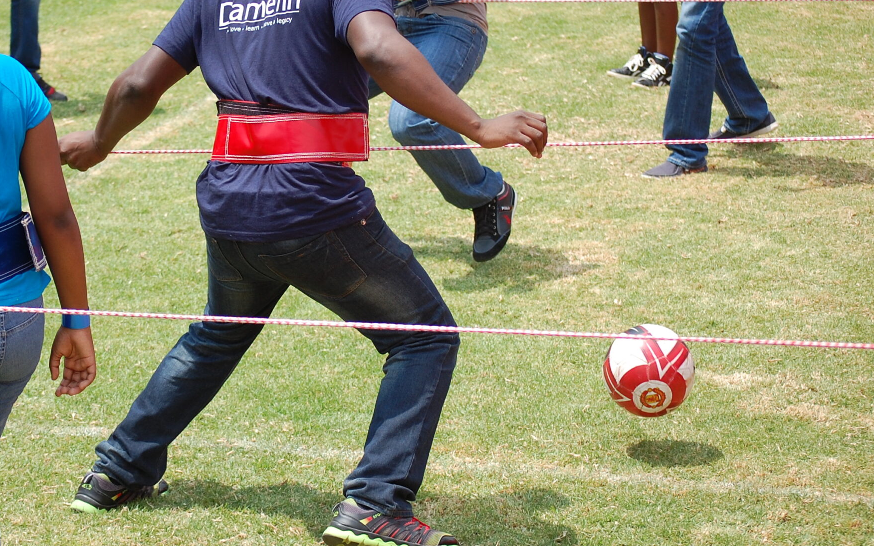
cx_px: 286
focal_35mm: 123
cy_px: 163
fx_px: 2924
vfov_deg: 10.7
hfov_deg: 17.0
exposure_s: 1/1000
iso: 200
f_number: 4
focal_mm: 55
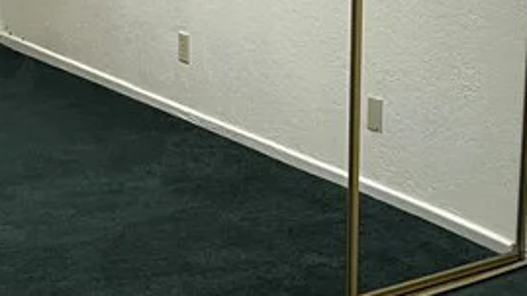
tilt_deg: -12.7
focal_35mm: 108
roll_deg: -0.4
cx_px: 231
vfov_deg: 11.1
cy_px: 4
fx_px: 1508
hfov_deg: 19.8
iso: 100
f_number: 1.5
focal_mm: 5.7
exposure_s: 1/60
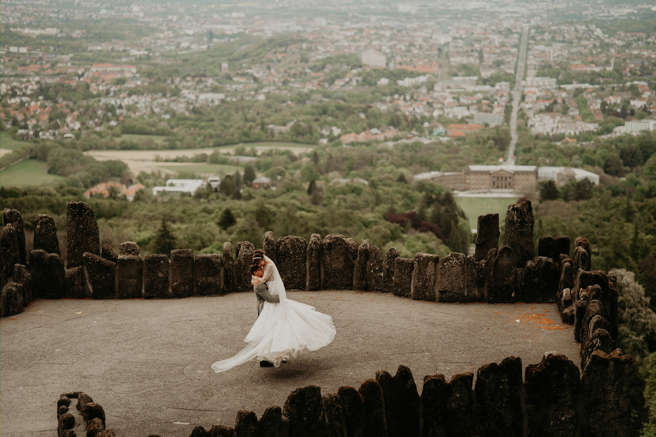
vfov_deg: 16.1
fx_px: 1549
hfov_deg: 23.9
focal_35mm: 85
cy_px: 218
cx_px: 328
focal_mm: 85
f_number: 1.6
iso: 100
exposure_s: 1/1250
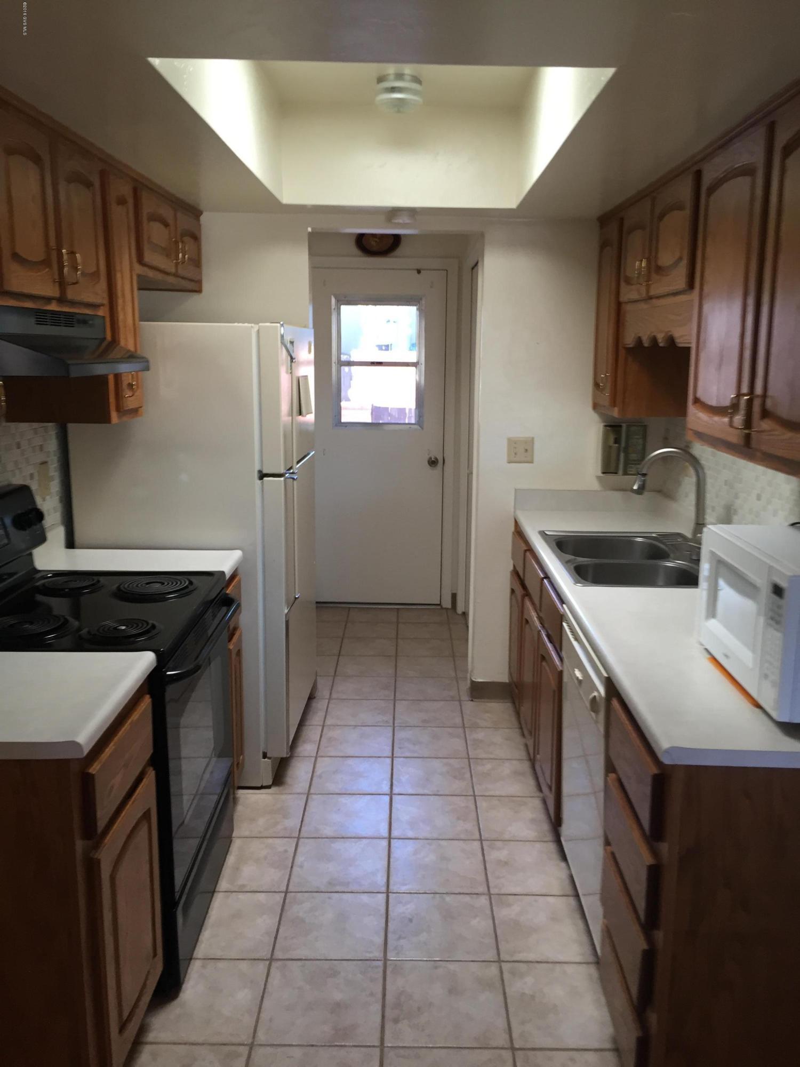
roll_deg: -0.6
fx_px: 894
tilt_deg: -10.0
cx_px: 400
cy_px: 534
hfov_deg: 48.2
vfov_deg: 61.7
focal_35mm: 29
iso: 64
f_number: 2.2
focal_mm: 4.15
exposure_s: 1/30
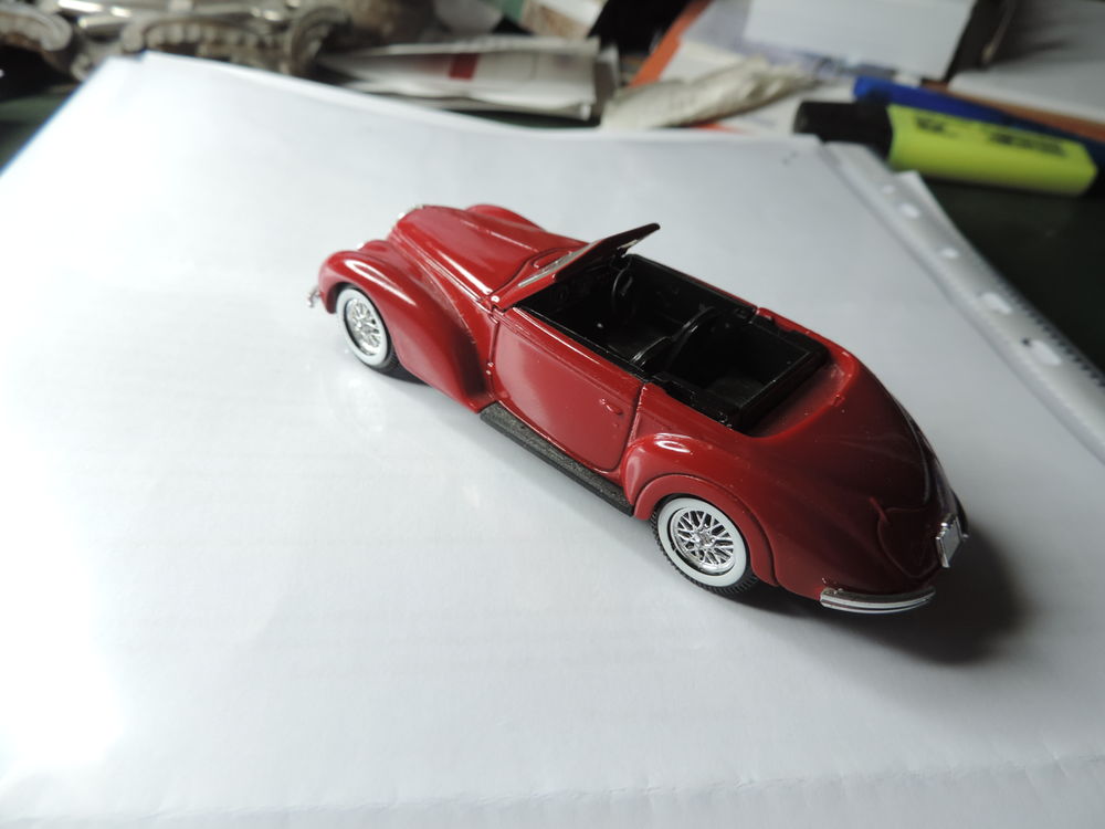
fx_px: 766
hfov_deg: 71.6
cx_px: 552
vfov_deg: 56.8
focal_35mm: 24
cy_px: 414
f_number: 3
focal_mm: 4.3
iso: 140
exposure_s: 1/30
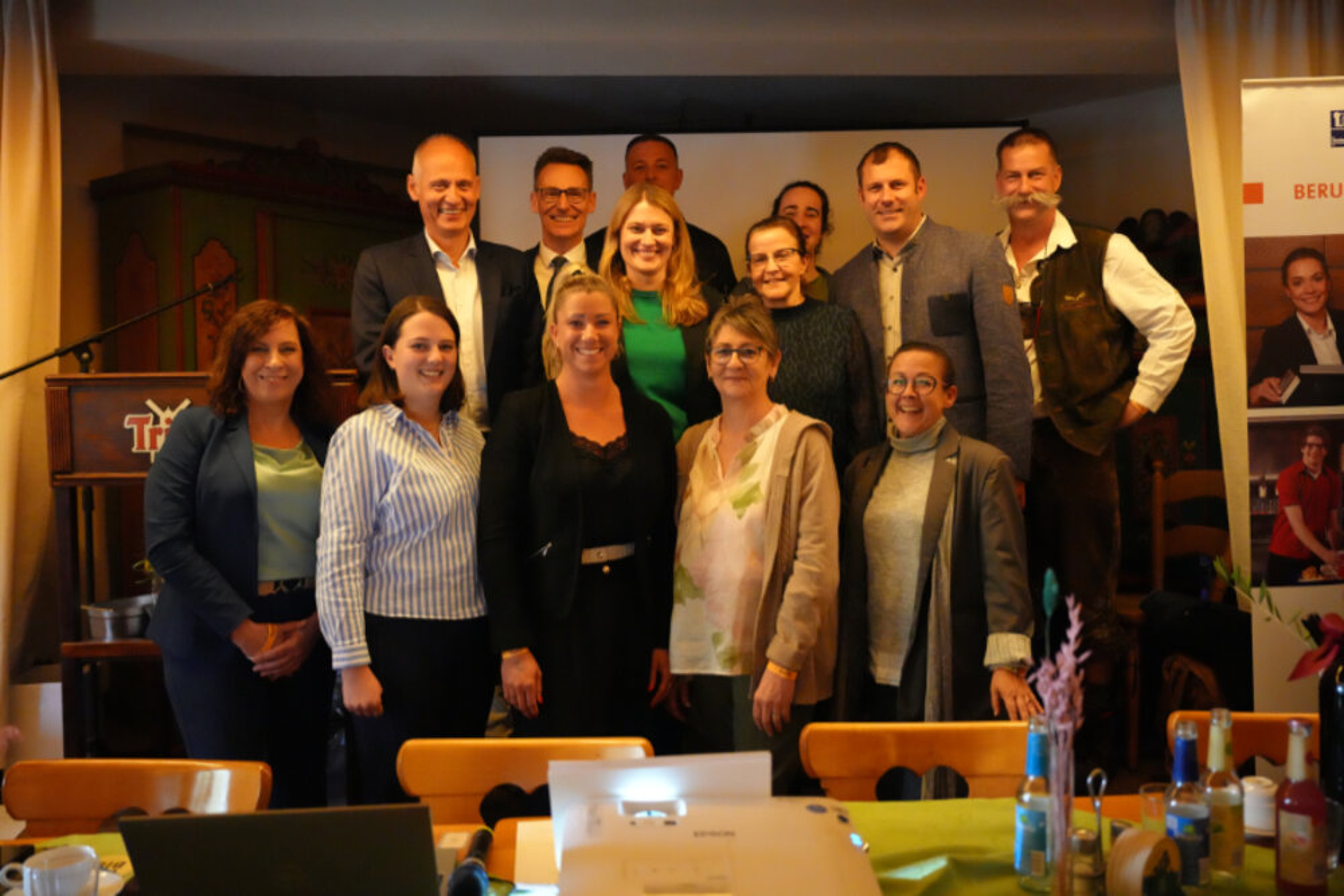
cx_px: 672
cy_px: 448
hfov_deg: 60.3
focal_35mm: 31
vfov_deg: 42.3
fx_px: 1157
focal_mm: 31
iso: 12800
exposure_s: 1/125
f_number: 2.8
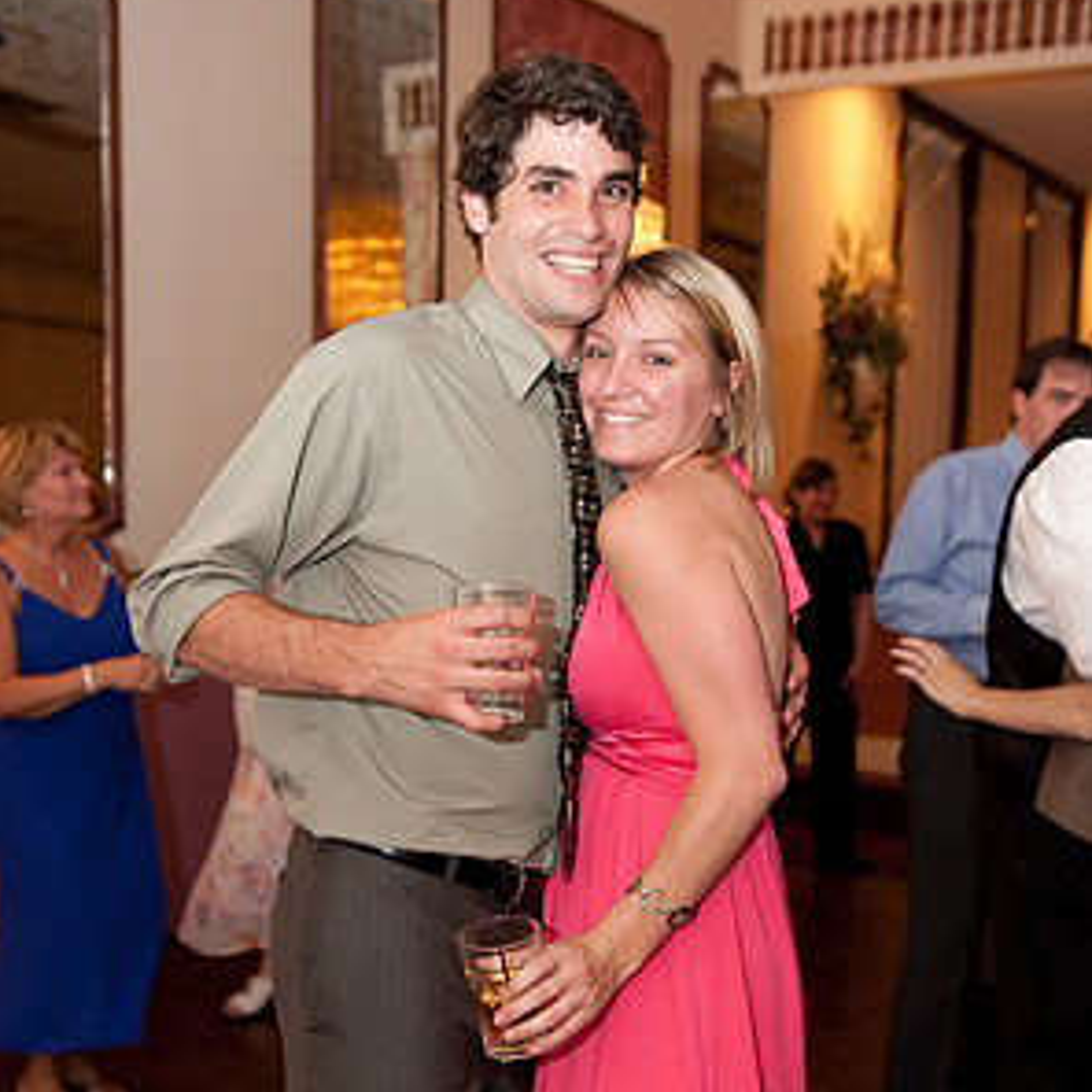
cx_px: 544
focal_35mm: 49
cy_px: 686
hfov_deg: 34.7
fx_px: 1749
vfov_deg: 34.5
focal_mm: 38
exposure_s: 1/60
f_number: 4
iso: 2500
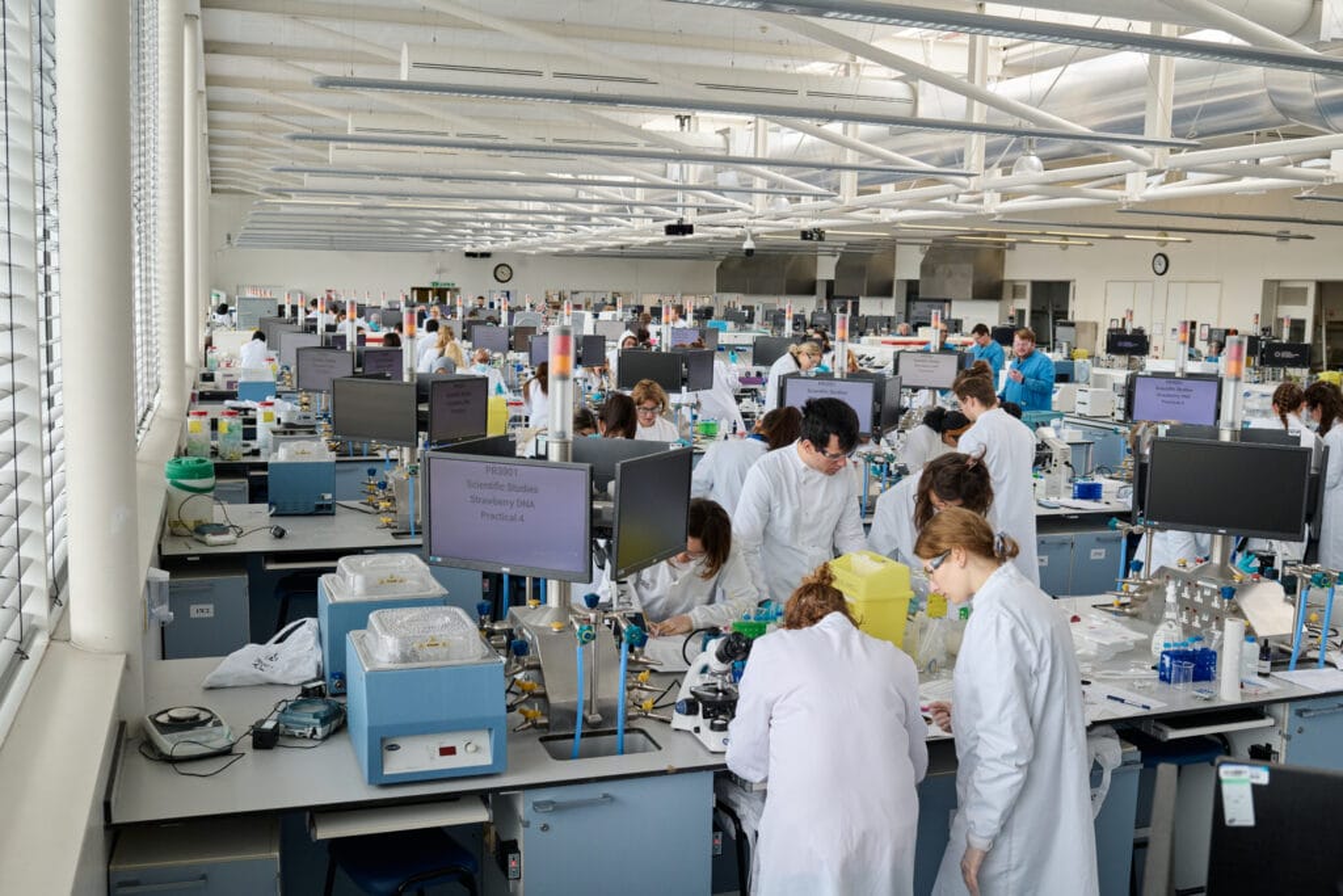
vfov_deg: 37.9
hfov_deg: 54.4
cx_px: 672
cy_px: 448
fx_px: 1306
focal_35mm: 35
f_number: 7.1
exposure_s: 1/125
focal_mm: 35
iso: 640
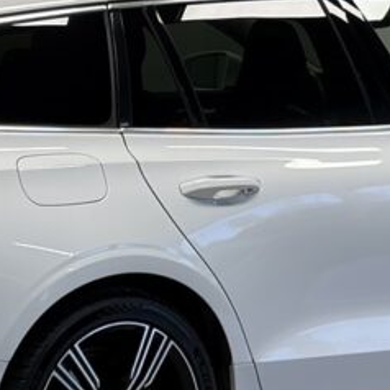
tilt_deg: -6.3
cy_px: 143
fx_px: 2524
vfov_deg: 8.8
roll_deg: +0.8
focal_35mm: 198
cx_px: 200
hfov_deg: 8.8
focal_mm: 5.96
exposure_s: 1/100
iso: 40
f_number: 1.6
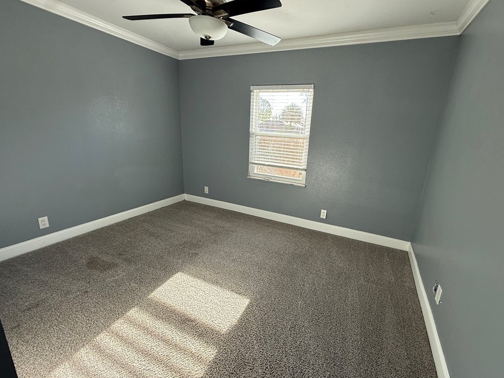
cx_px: 269
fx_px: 233
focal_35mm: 16
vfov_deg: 78.1
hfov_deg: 94.4
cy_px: 191
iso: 64
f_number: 2.2
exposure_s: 1/103
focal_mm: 2.22
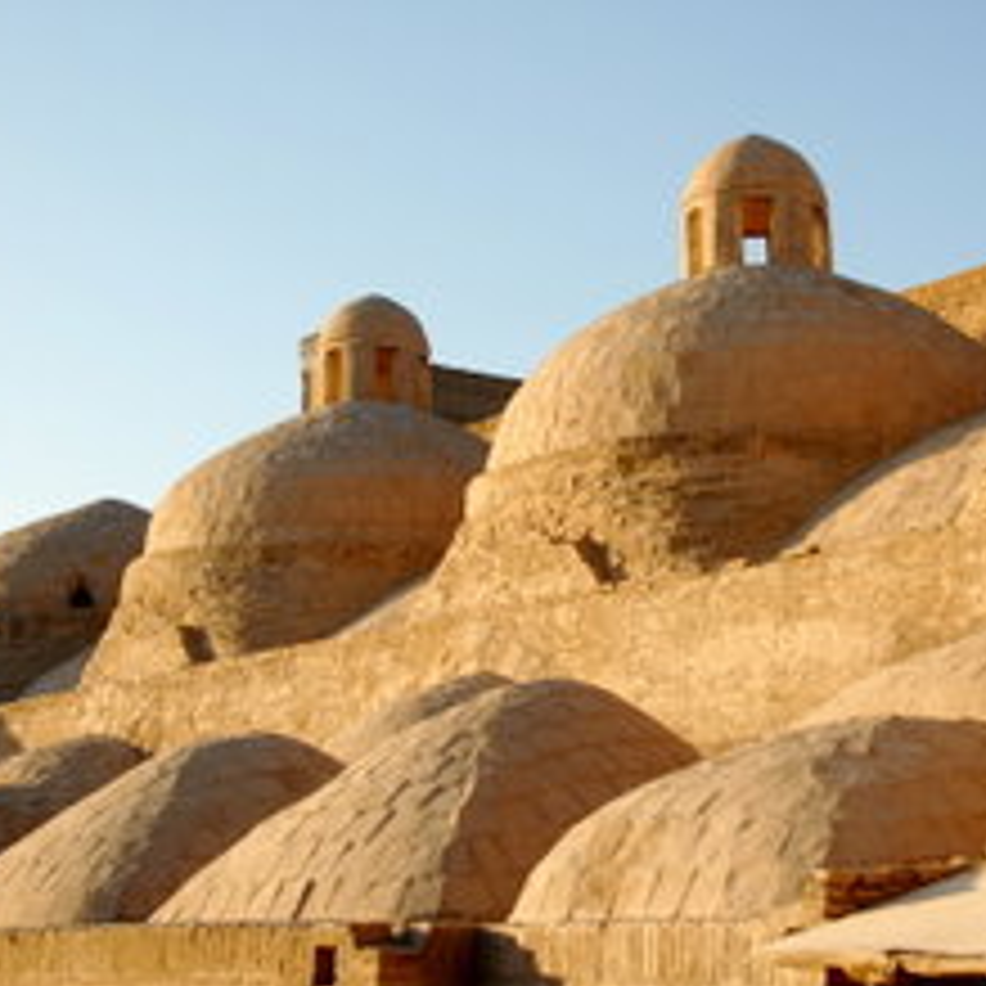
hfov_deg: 25.4
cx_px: 621
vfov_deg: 25.4
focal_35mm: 68
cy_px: 450
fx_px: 2184
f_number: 4
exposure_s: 1/640
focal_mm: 29
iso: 100
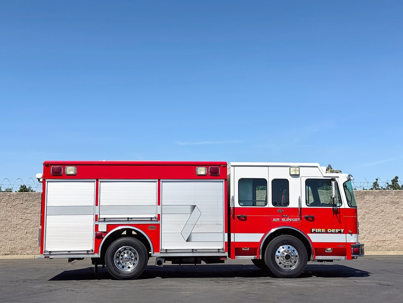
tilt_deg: +5.5
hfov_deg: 39.7
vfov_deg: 30.3
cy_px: 152
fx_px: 559
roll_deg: +0.6
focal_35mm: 48
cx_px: 202
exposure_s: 1/7092
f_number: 1.78
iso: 64
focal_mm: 6.76
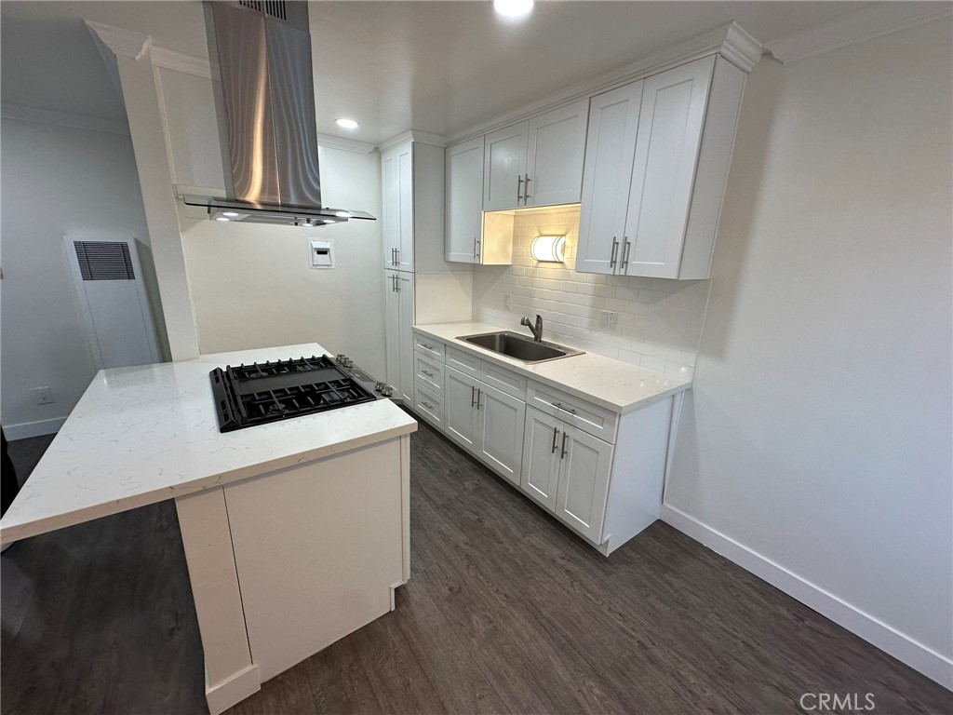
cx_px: 476
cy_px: 358
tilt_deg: -15.3
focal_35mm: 14
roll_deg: +0.0
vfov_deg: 85.7
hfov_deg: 102.1
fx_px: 385
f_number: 2.2
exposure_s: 1/120
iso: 125
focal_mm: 2.22
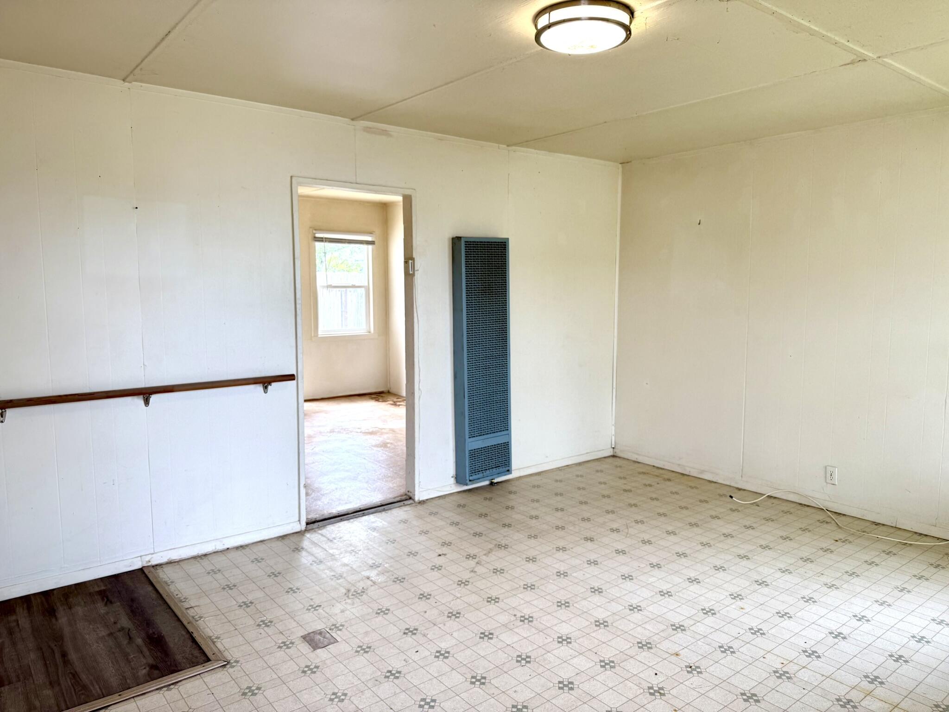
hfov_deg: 71.6
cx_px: 474
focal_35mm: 24
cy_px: 356
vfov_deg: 56.8
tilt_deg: -5.6
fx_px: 658
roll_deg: +0.3
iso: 100
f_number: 1.78
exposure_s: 1/183
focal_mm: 6.76
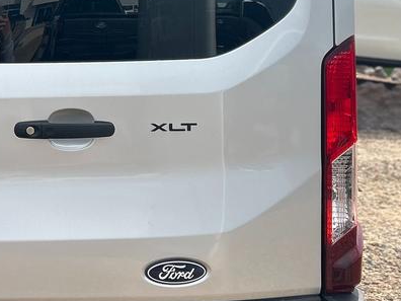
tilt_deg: -1.1
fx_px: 973
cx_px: -14
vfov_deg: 17.3
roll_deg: +0.8
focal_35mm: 84
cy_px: 33
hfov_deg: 22.3
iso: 50
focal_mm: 5.7
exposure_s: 1/5882
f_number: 1.5
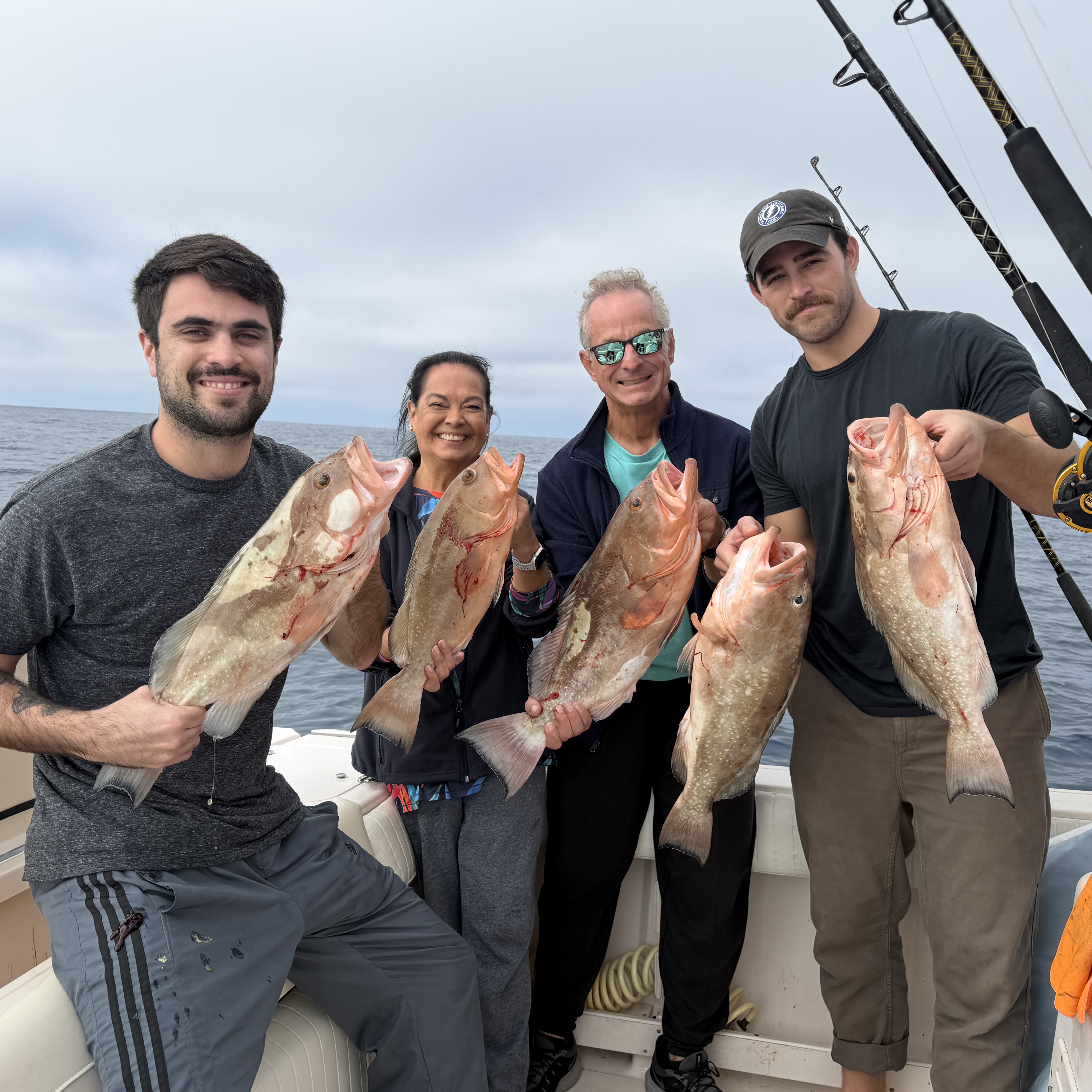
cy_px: 543
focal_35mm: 29
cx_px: 527
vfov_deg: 55.6
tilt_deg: -6.6
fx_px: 1035
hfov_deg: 55.6
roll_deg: -2.7
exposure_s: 1/3759
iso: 80
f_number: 1.78
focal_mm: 6.76
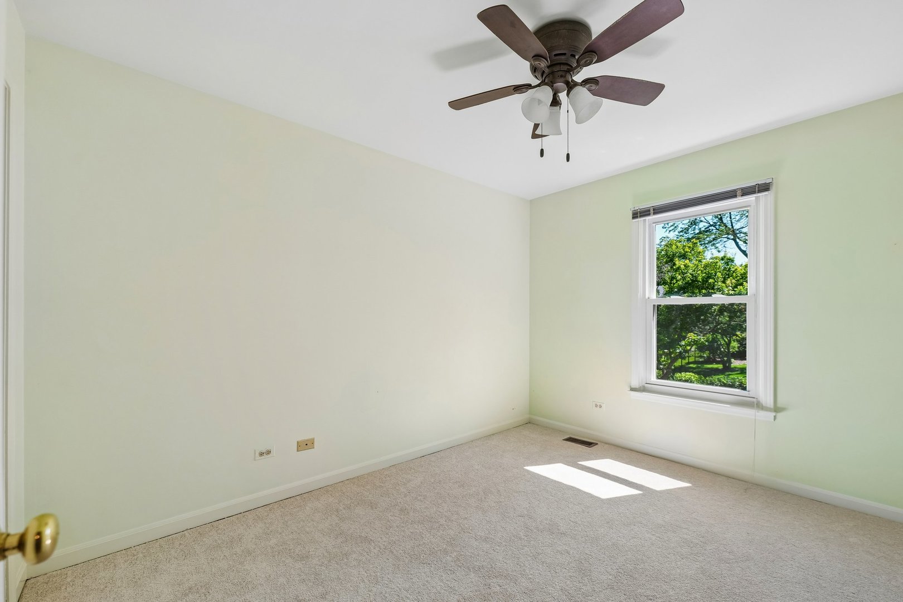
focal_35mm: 14
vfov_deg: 81.2
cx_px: 452
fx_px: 351
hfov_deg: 104.3
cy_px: 301
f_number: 6.3
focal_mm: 14
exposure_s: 1/160
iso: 400
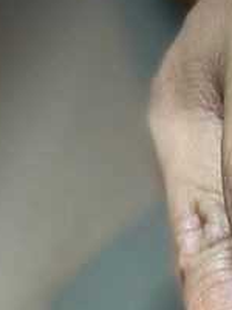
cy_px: 574
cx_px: 342
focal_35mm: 104
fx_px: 929
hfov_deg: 13.5
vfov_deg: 15.8
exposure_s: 1/60
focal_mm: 5.1
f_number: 1.6
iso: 64
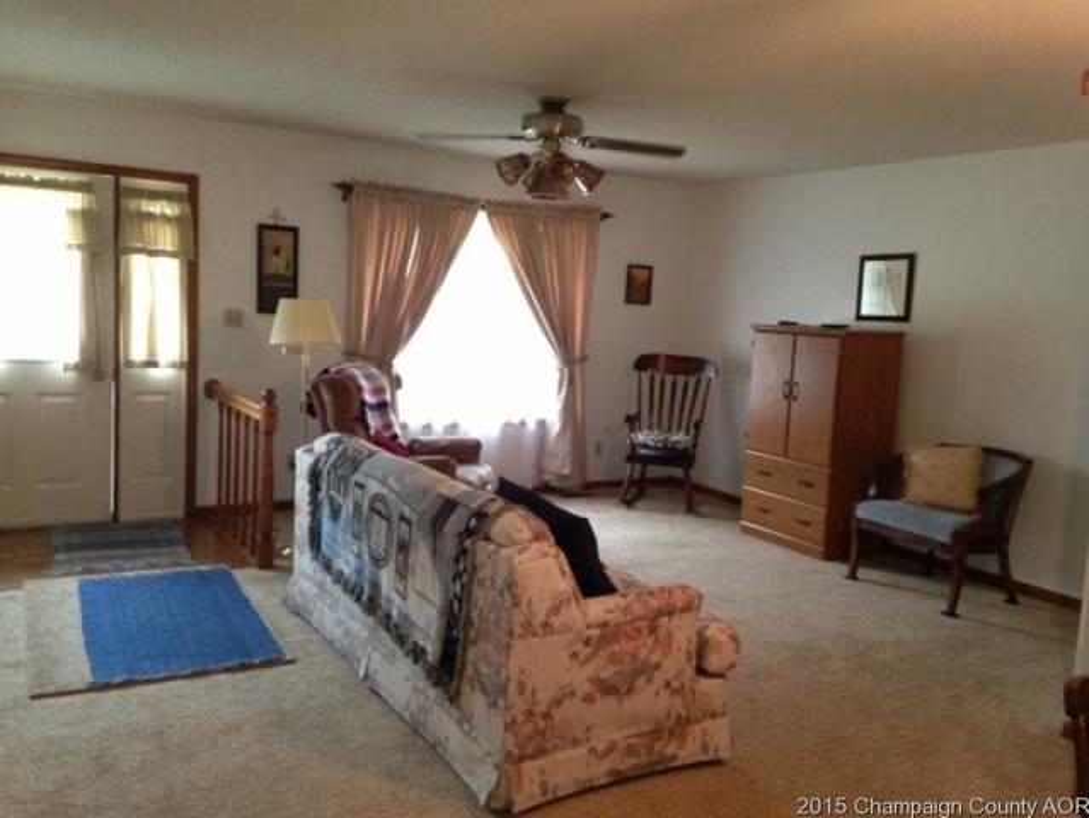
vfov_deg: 43.0
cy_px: 409
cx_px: 544
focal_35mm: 33
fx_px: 1039
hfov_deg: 55.3
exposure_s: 1/20
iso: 200
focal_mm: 4.13
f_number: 2.4
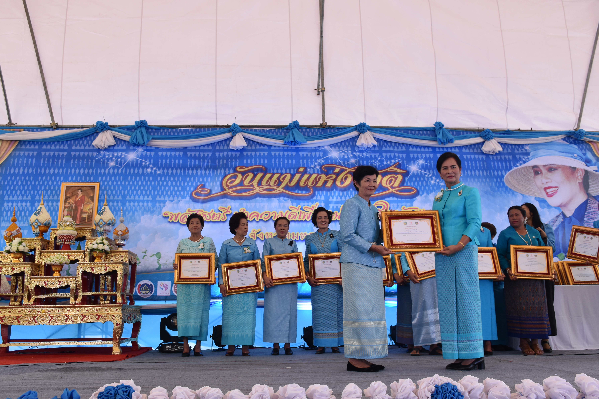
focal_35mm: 34
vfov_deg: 38.4
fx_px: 574
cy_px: 200
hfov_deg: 55.1
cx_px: 300
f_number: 8
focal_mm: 23
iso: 400
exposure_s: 1/250
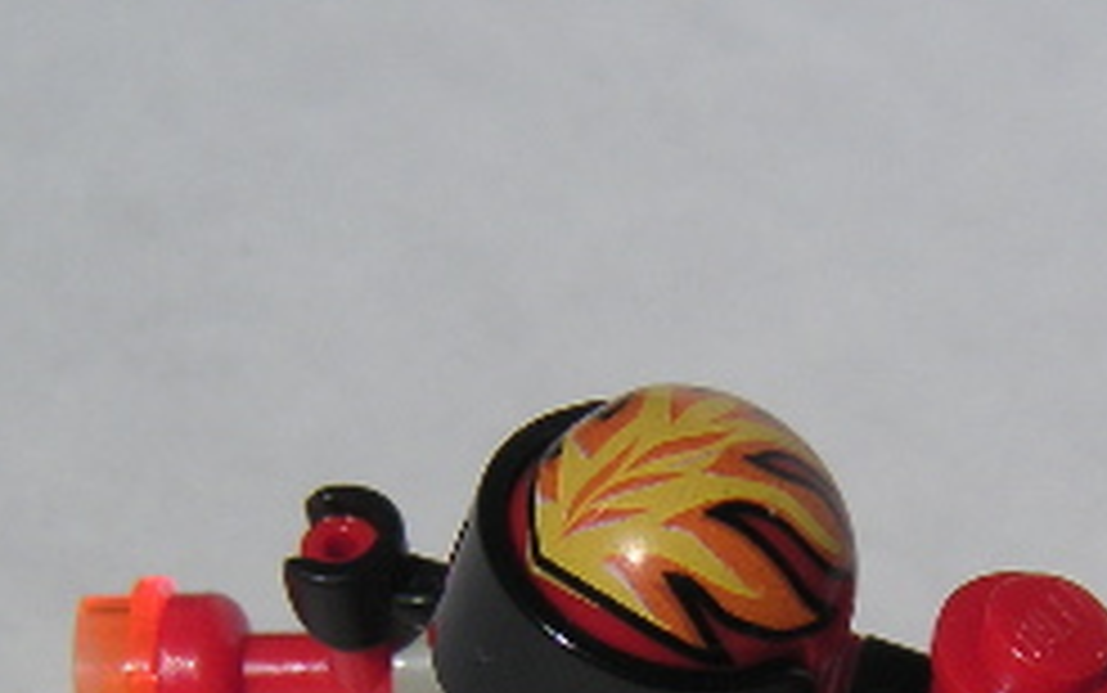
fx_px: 4678
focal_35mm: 155
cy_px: 729
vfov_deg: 8.4
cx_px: 688
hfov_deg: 13.5
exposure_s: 1/750
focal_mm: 9.3
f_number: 6.7
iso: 50
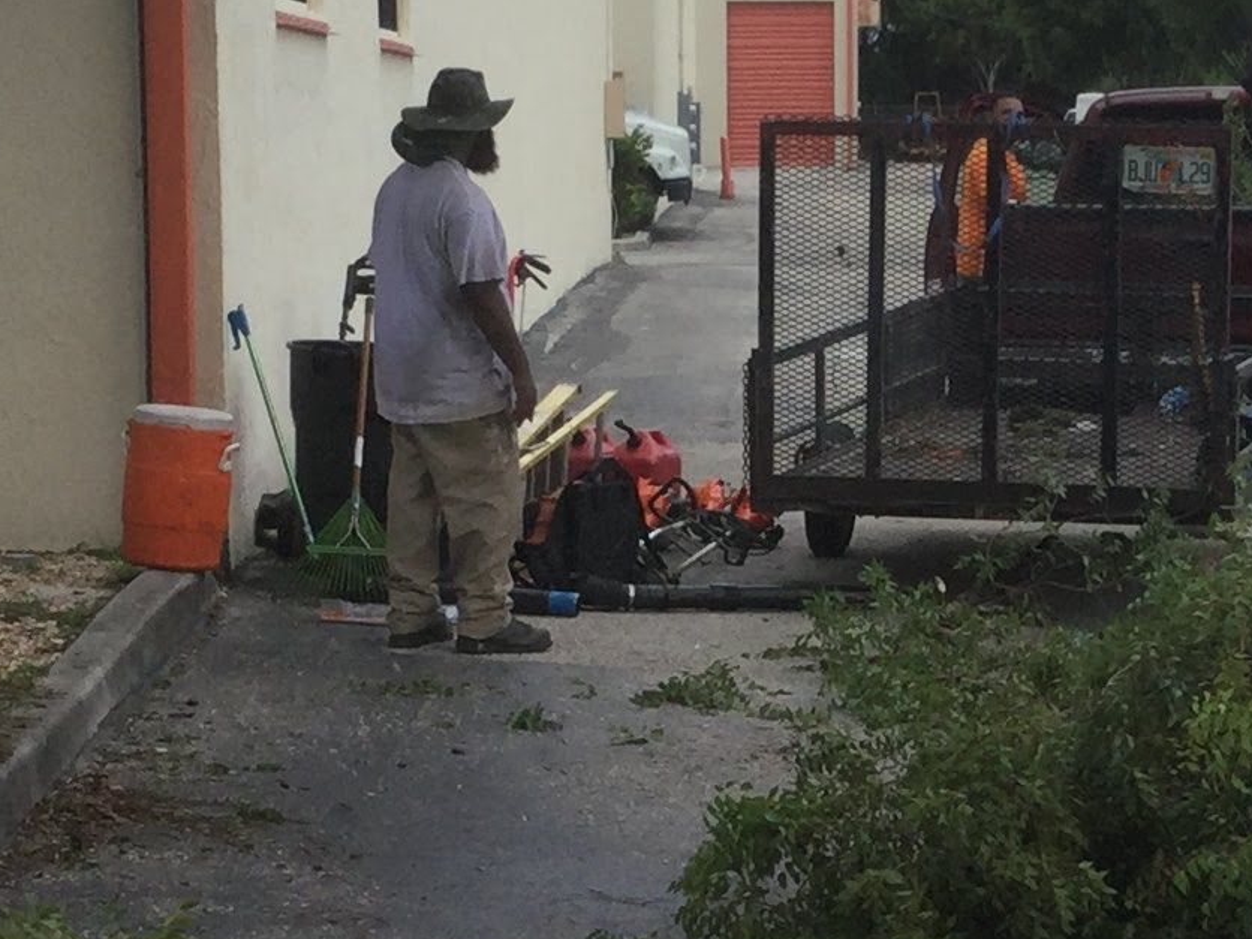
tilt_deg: -10.6
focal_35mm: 121
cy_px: 677
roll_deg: -1.3
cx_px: 911
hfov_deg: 16.2
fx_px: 4376
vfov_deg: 12.2
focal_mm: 3.3
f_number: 2.4
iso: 25
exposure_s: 1/519
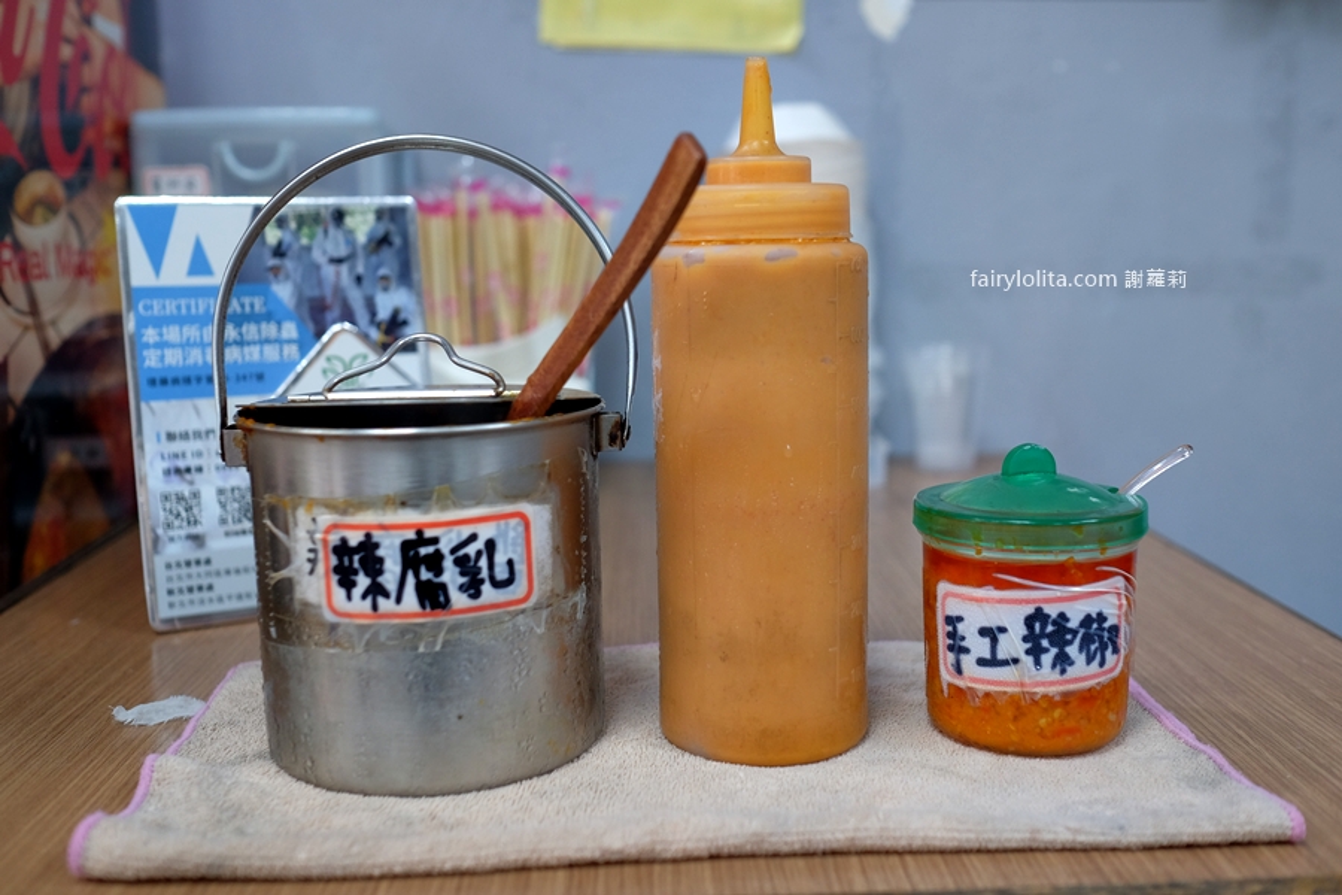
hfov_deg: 54.4
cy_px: 448
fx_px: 1305
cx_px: 671
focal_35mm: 35
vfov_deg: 37.9
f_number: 2.8
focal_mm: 23
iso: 800
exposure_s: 1/90
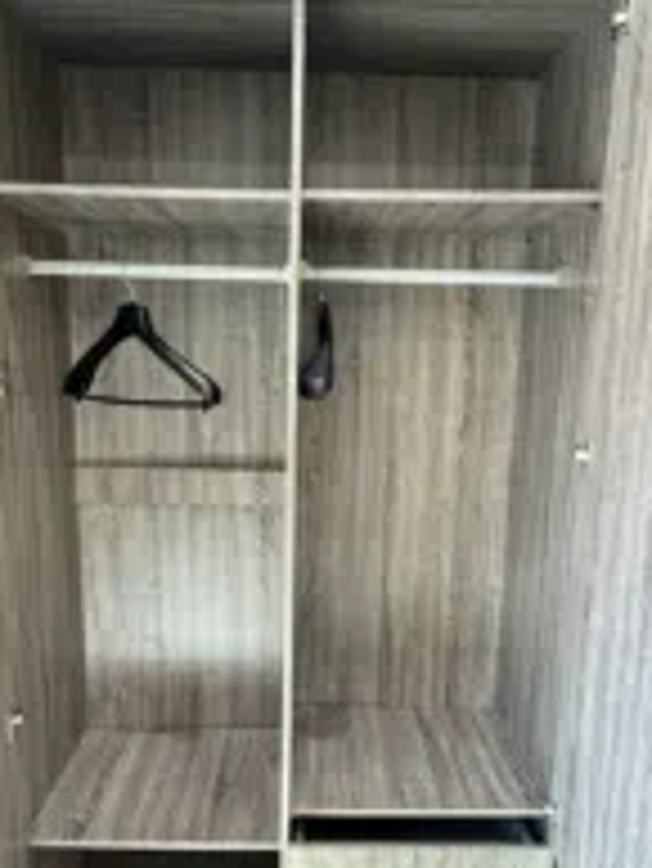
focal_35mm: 29
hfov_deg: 48.3
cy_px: 504
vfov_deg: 61.3
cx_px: 319
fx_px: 727
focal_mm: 2.22
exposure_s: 1/60
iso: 400
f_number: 2.2
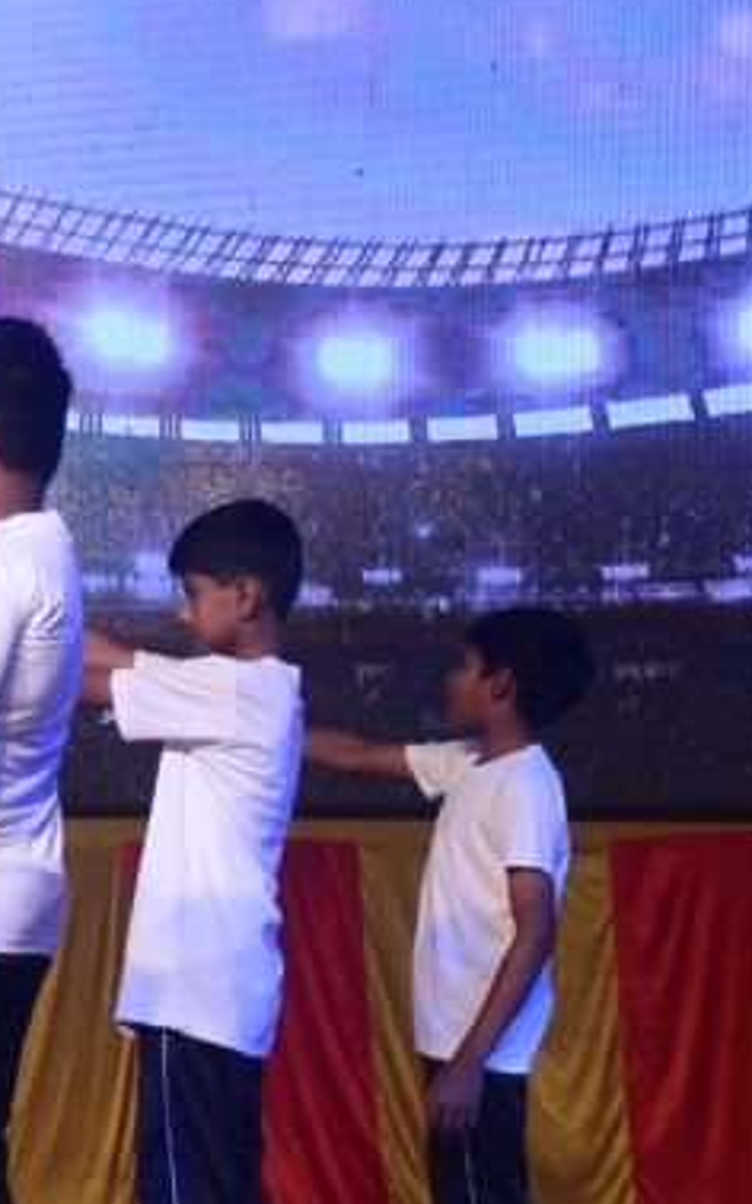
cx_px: -851
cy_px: 465
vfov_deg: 15.0
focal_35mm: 139
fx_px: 4561
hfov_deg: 8.8
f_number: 8
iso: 1600
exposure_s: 1/160
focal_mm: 50
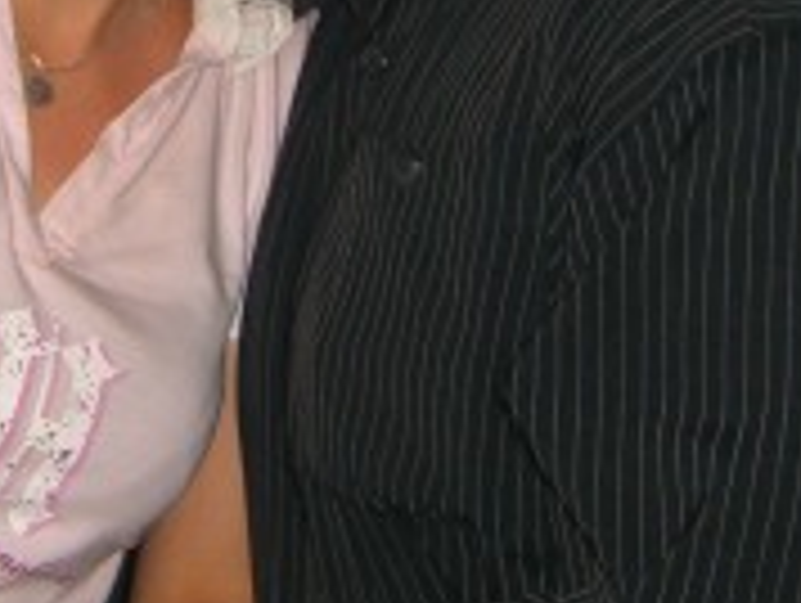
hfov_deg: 15.3
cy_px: -86
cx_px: 202
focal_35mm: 128
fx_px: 2966
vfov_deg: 11.4
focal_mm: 7.9
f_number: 2.8
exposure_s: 1/60
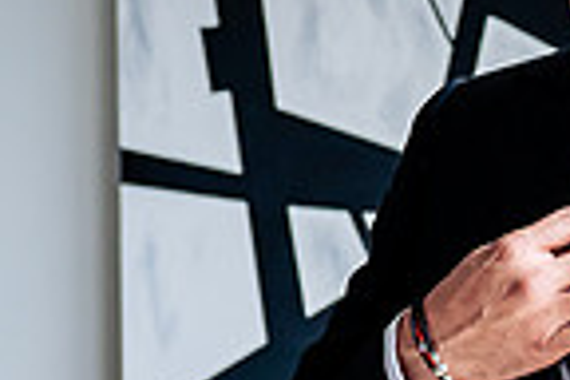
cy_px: 356
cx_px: 1322
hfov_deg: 10.5
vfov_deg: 8.0
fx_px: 2691
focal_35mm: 170
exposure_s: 1/640
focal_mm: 35
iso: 500
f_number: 4
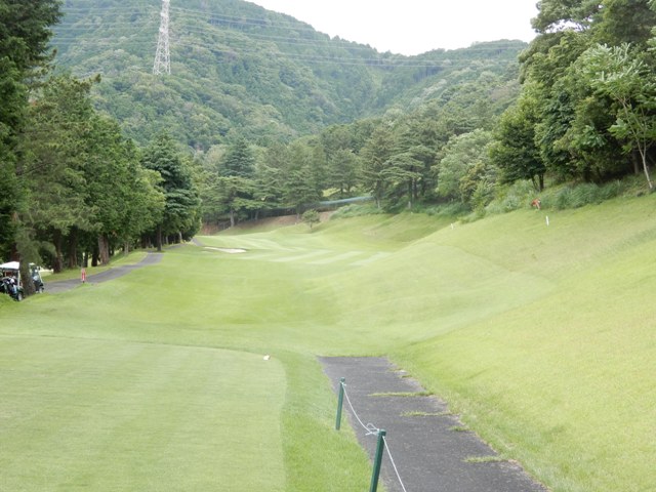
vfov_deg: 25.7
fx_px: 1080
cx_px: 328
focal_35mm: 57
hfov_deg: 33.8
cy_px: 246
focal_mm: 10.2
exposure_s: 1/100
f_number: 4.5
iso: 80
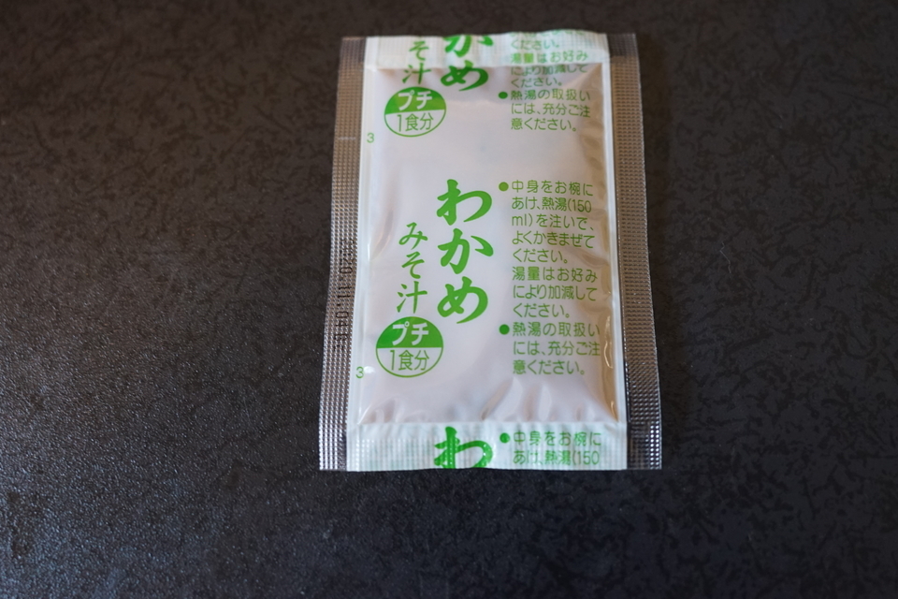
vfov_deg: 43.4
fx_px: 748
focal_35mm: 30
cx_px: 483
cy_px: 239
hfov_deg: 61.9
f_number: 3.5
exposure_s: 1/60
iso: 1600
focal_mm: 24
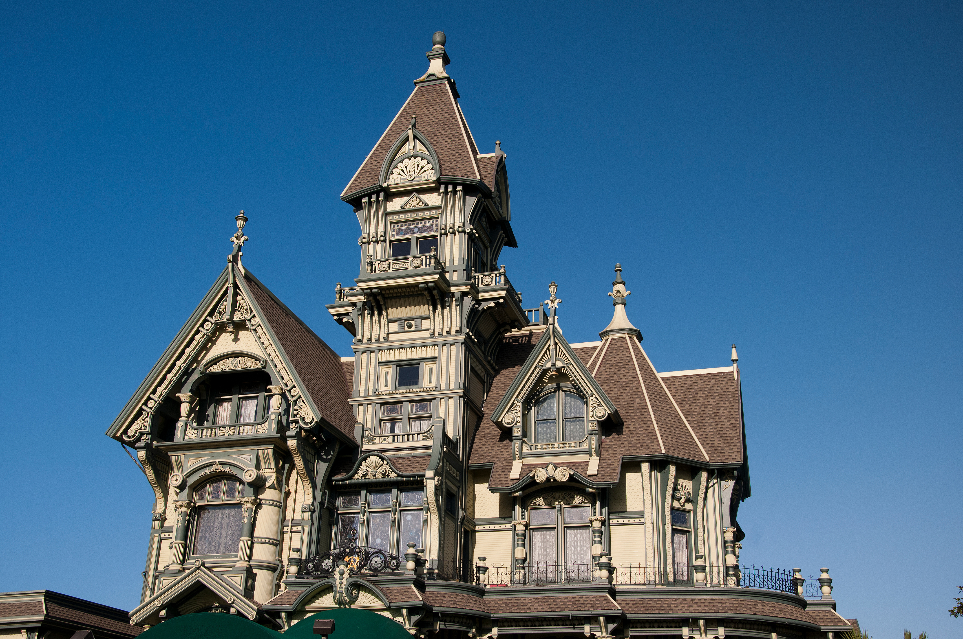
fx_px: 1202
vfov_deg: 29.8
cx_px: 482
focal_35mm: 45
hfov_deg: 43.7
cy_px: 320
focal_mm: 30
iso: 250
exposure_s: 1/250
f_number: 8
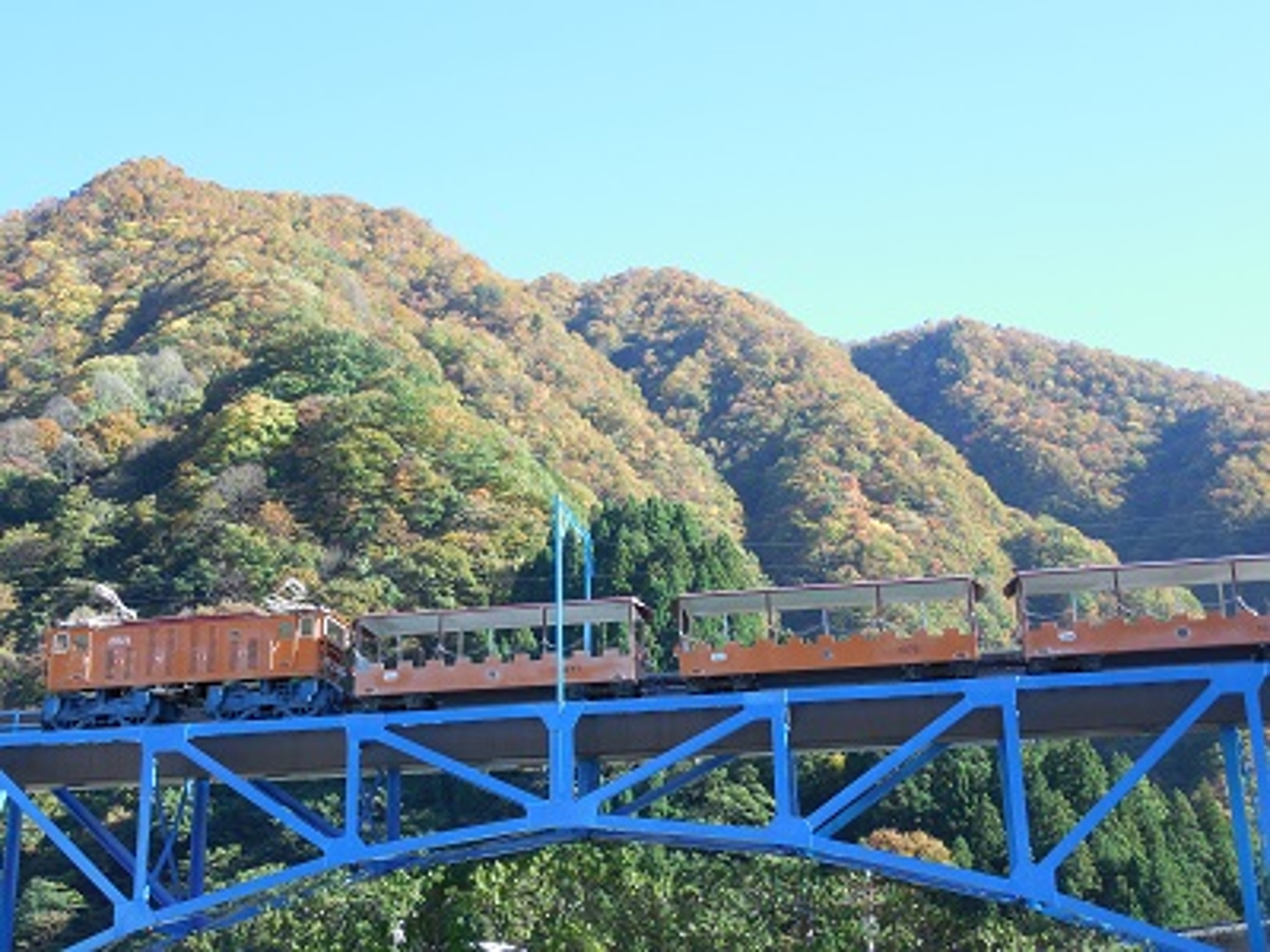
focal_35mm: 43
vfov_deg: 33.6
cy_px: 476
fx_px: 1578
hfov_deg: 43.9
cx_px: 635
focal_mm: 7.8
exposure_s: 1/160
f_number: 3.9
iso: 125
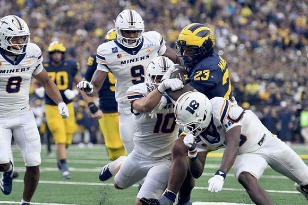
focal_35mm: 217
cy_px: 102
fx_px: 1855
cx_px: 154
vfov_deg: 6.3
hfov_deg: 9.5
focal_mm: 145
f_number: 2.8
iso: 1000
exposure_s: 1/1000
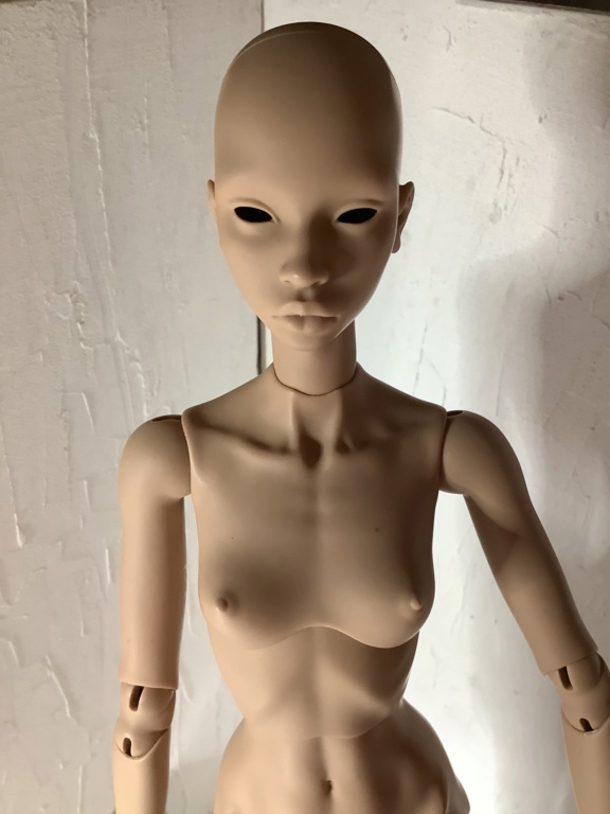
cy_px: 407
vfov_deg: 58.4
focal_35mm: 31
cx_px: 305
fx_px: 728
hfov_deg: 45.4
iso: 160
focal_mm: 3.3
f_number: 2.4
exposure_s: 1/50
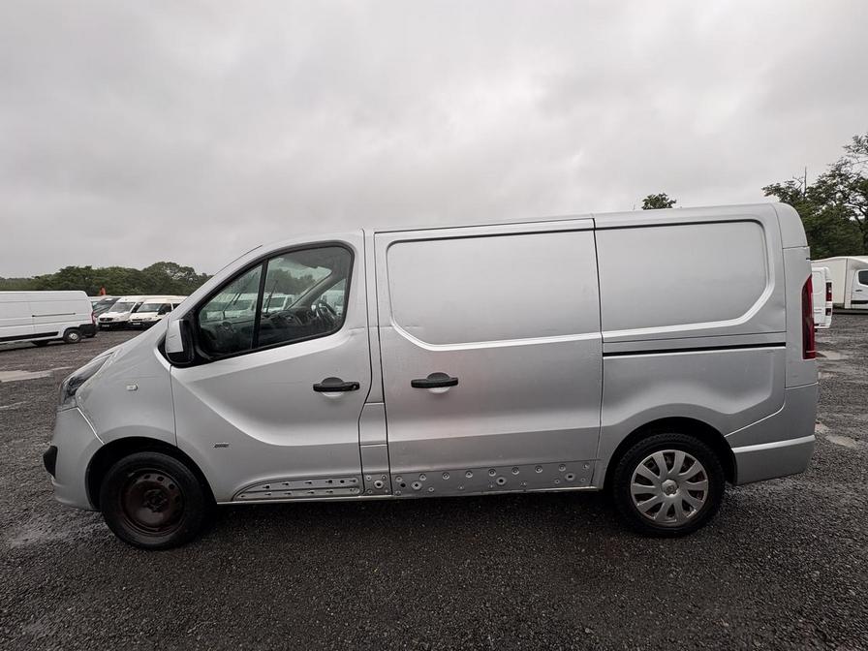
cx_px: 434
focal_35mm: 14
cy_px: 326
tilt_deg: +0.0
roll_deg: +4.8
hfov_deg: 102.1
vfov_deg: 85.7
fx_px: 351
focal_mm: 2.22
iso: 50
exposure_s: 1/1020
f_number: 2.2
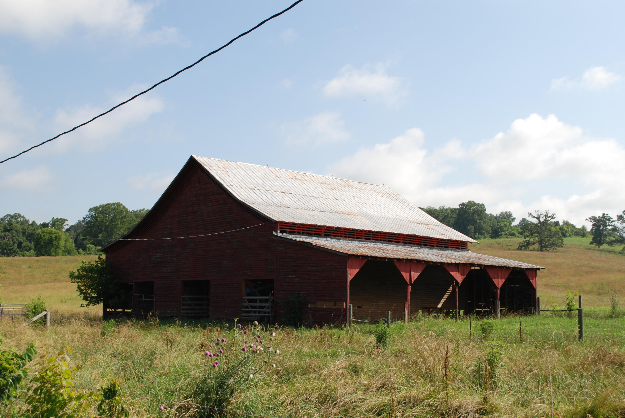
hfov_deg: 43.6
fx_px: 782
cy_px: 209
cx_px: 312
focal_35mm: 45
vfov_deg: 29.9
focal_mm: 30
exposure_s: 1/200
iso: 100
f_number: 8
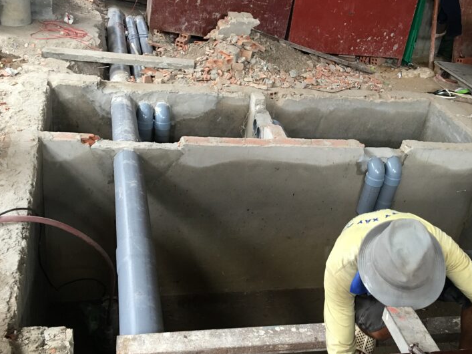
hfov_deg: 44.7
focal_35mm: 42
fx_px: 573
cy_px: 185
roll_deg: -9.2
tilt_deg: -27.1
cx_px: 263
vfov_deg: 34.3
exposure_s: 1/17
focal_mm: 4.15
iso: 64
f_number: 2.2
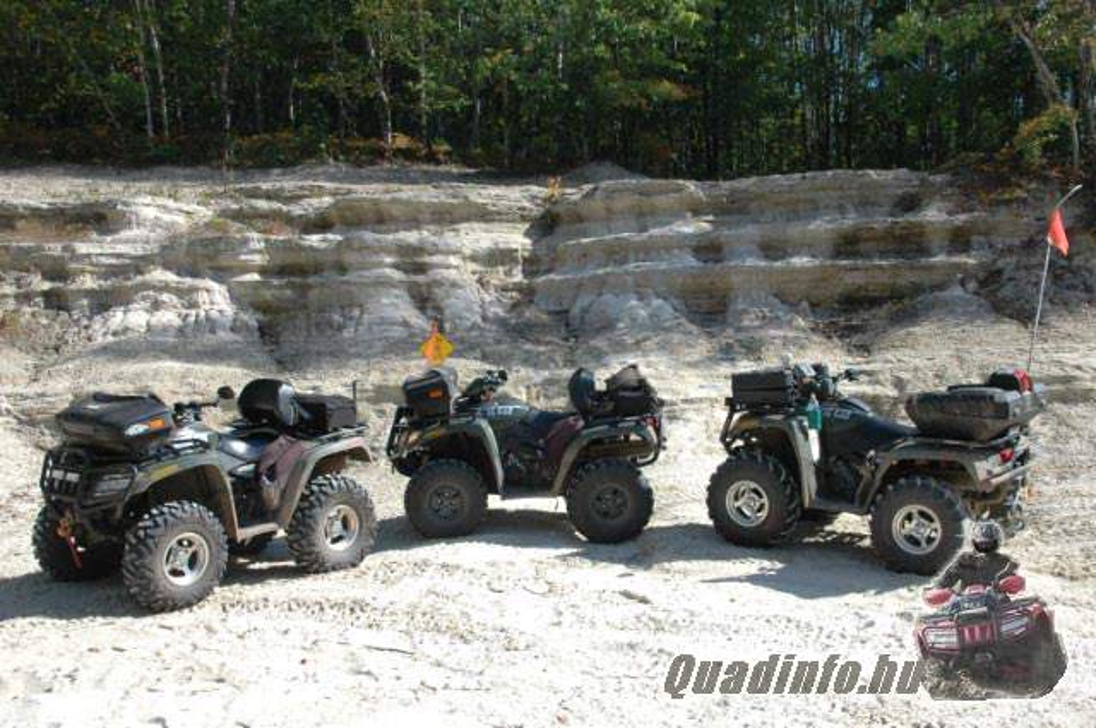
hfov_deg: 42.4
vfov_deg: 28.9
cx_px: 548
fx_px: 1414
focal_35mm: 46
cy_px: 364
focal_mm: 31
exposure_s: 1/320
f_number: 9
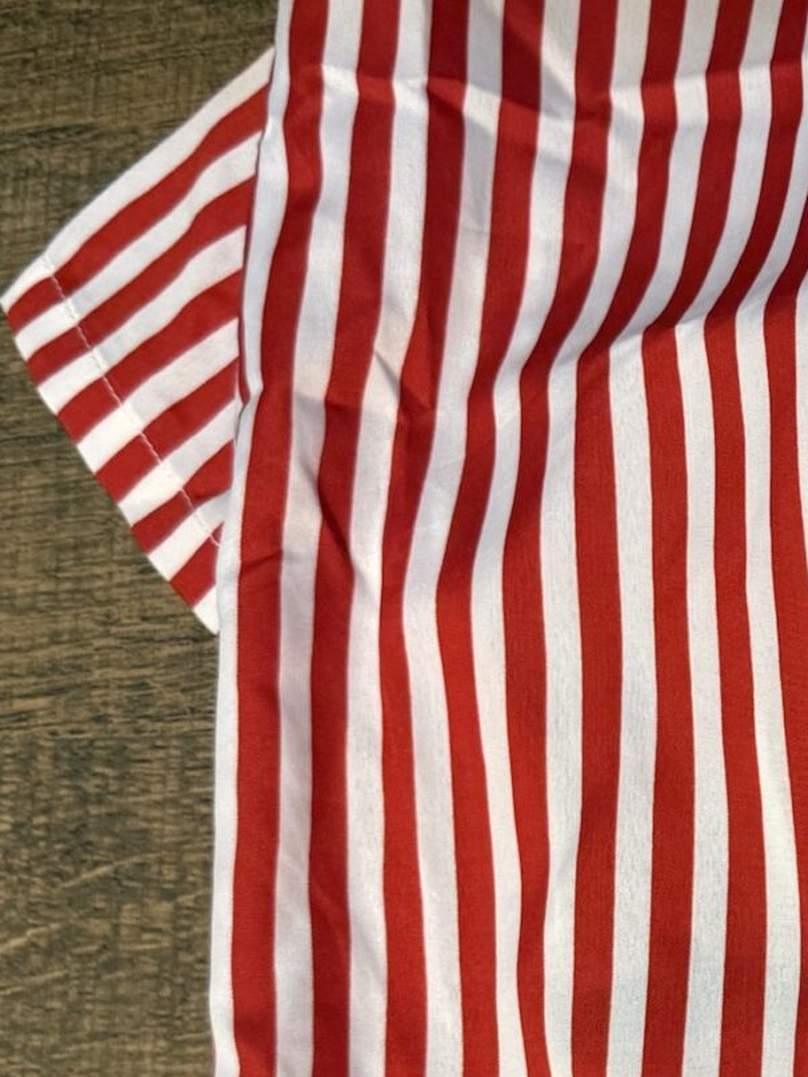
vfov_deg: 25.1
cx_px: 1025
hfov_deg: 18.2
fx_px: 2365
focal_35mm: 76
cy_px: 893
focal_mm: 6.76
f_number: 1.78
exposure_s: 1/50
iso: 320
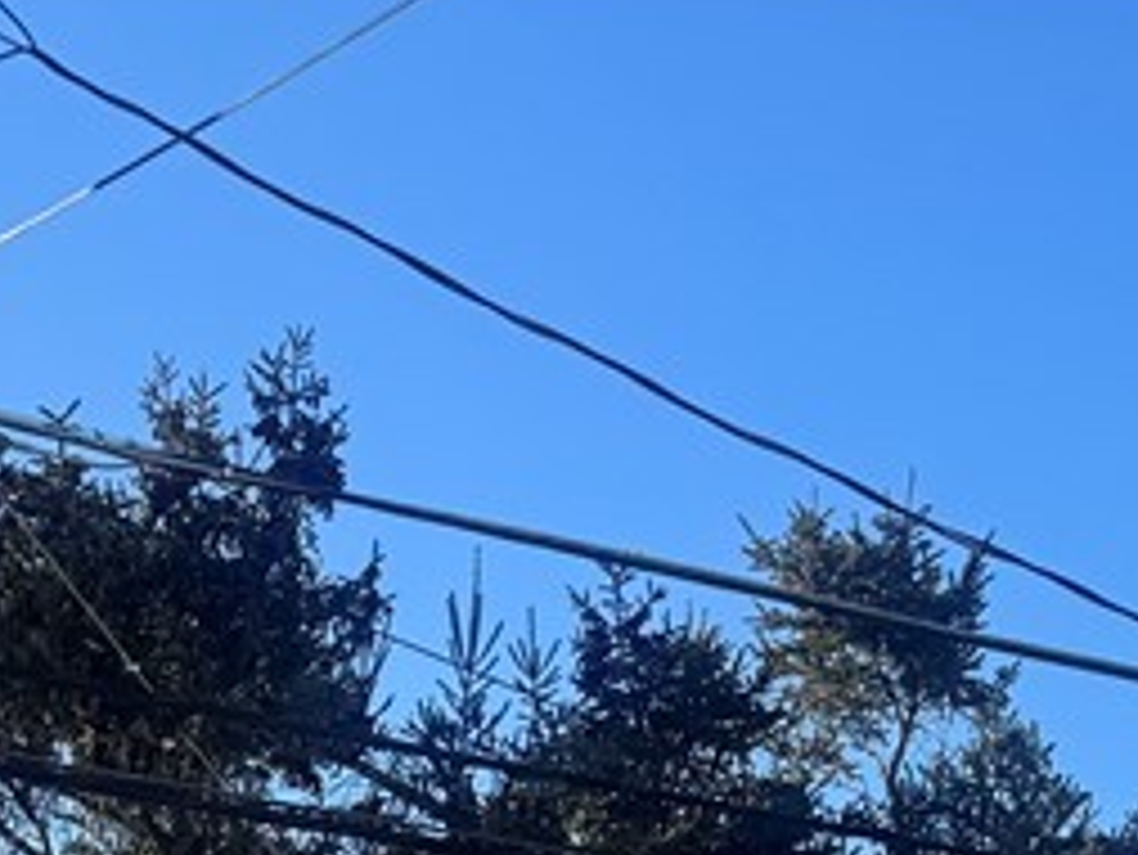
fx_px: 3190
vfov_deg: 13.3
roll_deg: -2.5
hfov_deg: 19.4
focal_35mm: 97
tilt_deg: +1.8
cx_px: -108
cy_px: 1683
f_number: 1.78
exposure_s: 1/2415
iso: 80
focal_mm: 6.76
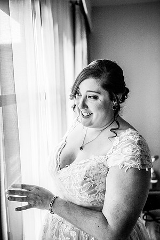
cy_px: 120
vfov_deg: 53.1
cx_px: 80
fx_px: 240
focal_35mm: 36
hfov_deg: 36.9
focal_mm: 36
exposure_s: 1/800
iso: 1600
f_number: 2.8
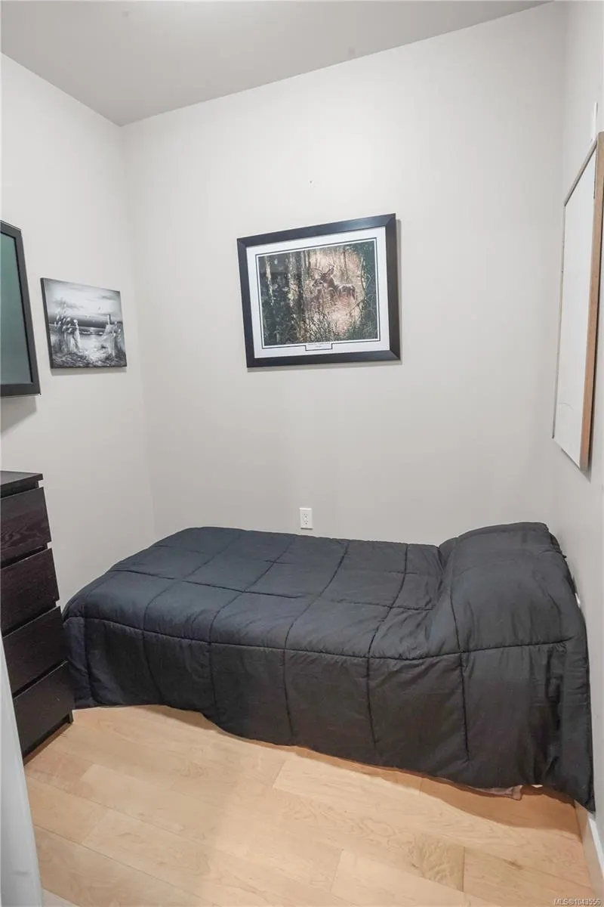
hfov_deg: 67.4
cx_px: 302
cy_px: 454
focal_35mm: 18
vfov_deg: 90.0
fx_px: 453
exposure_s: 1/15
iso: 2500
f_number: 8
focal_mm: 18
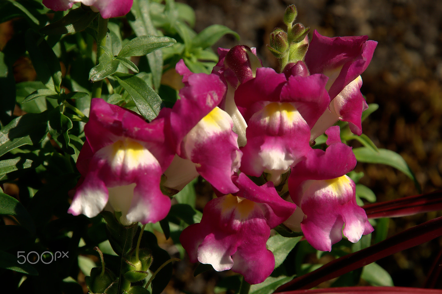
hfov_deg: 4.6
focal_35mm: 450
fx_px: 5519
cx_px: 221
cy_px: 147
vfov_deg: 3.0
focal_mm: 300
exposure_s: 1/200
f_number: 13
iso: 200
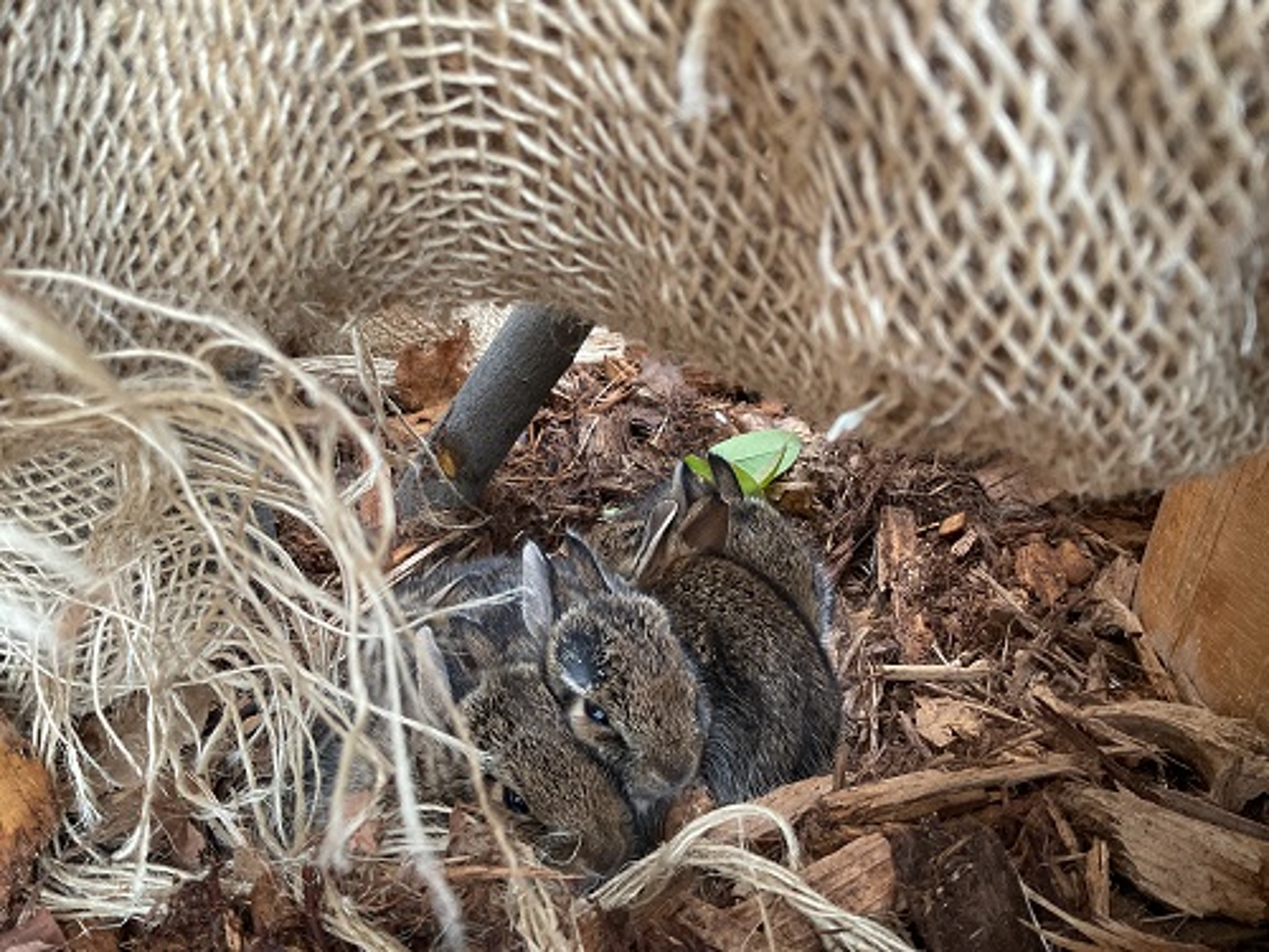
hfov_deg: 61.7
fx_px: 1063
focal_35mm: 29
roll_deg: -2.6
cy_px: 476
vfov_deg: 48.2
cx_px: 634
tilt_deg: -26.3
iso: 250
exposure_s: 1/40
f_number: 1.8
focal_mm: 3
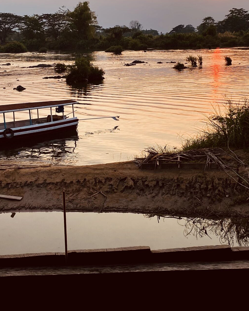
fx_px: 470
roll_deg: +1.4
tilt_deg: -5.7
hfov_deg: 29.6
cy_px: 84
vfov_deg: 36.0
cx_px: 142
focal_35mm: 51
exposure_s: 1/973
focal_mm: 4.25
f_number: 1.8
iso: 32
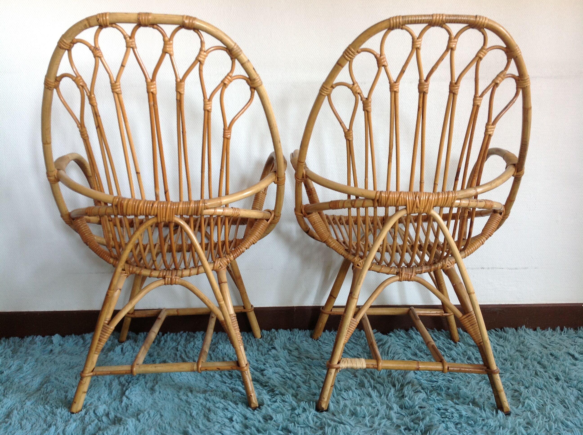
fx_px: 589
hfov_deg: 52.7
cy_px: 218
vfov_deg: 40.6
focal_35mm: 35
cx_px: 292
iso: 80
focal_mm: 4.28
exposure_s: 1/20
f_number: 2.4
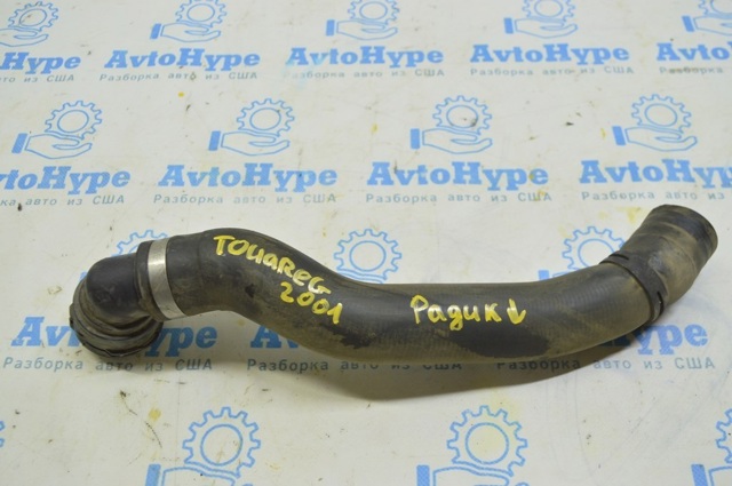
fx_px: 701
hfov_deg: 55.2
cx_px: 366
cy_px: 243
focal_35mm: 34
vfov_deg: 38.3
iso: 400
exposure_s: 1/20
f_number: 5.6
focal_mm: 23
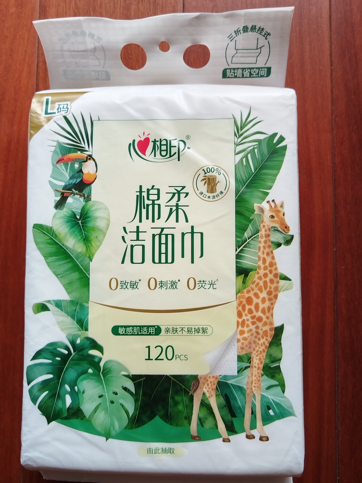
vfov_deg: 61.6
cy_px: 255
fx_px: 404
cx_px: 181
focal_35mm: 29
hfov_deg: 48.2
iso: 399
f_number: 1.9
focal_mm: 4.95
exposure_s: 1/100
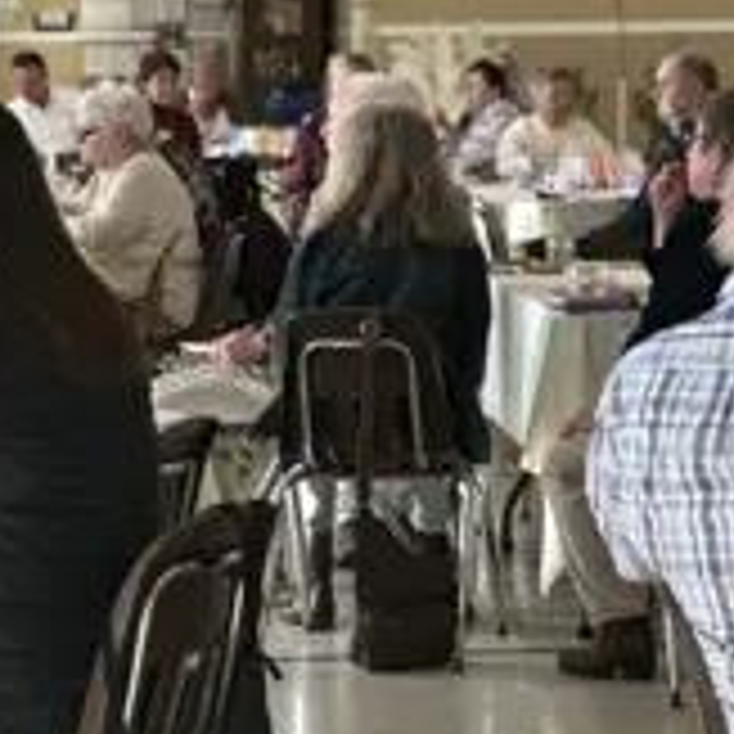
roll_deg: +0.9
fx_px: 4006
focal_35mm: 167
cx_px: 338
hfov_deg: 10.5
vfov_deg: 10.5
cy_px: 203
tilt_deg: -1.7
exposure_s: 1/40
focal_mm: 9
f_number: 2.8
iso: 160
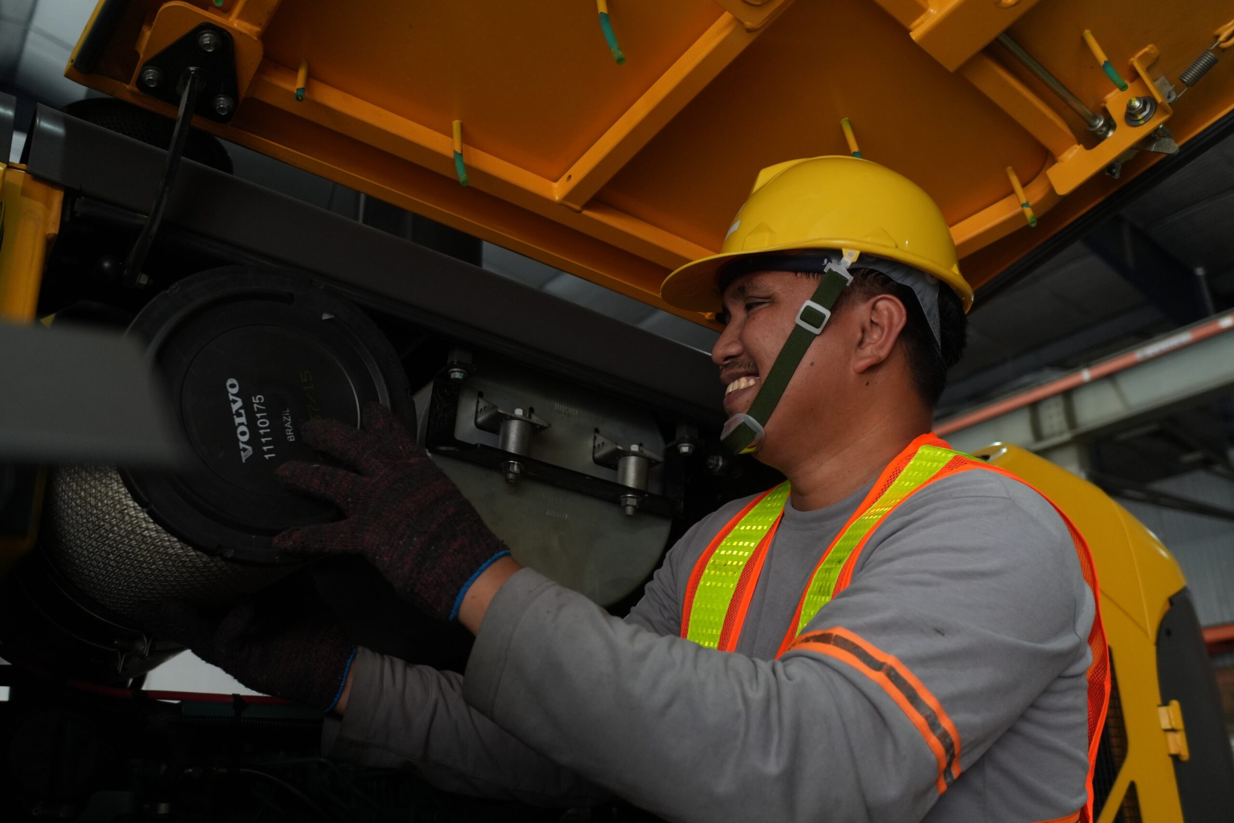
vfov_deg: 43.6
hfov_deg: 61.9
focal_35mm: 30
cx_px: 617
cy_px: 412
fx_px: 1028
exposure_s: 1/100
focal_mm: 20
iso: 800
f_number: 2.8
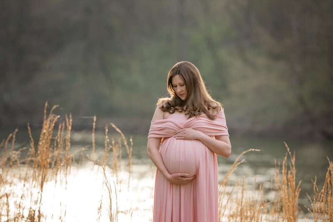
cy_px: 111
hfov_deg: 10.3
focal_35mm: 200
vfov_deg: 6.9
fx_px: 1851
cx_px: 166
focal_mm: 200
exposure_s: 1/1000
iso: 500
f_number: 3.2
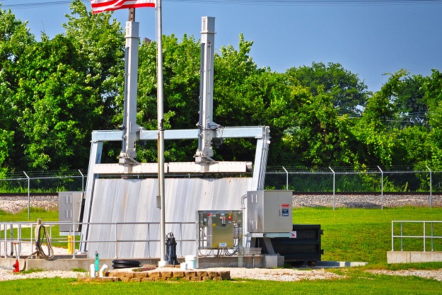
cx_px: 118
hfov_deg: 7.4
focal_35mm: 278
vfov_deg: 4.9
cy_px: 131
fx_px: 3414
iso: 200
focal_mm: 116
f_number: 11
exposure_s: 1/400
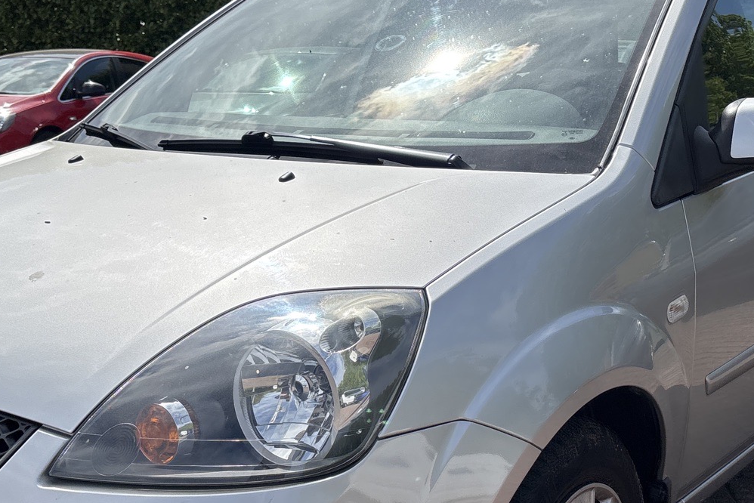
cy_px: 378
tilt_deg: -17.5
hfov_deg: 38.2
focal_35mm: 52
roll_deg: +1.2
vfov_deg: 25.7
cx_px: 353
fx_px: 1089
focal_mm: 5.96
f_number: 1.6
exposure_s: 1/7692
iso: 50
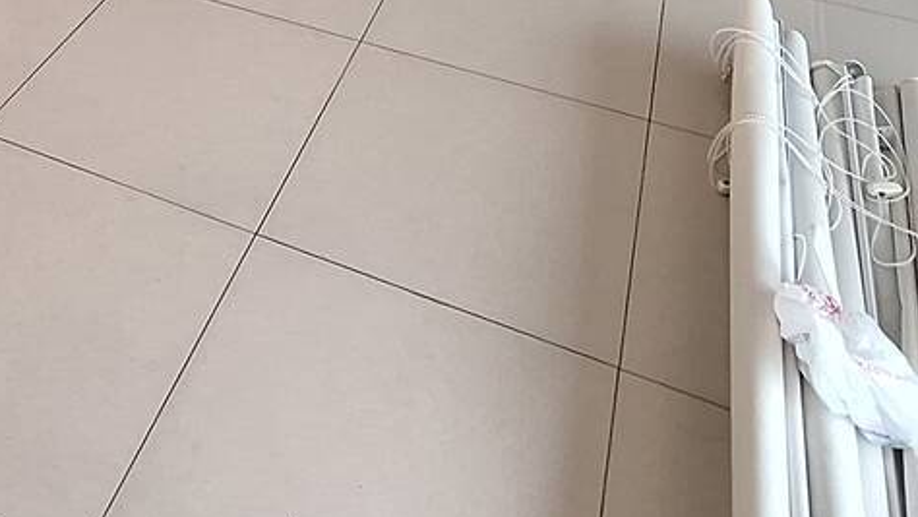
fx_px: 1047
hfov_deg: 44.9
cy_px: -426
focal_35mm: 43
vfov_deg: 19.9
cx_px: 176
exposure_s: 1/40
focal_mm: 1.74
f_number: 2.2
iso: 200
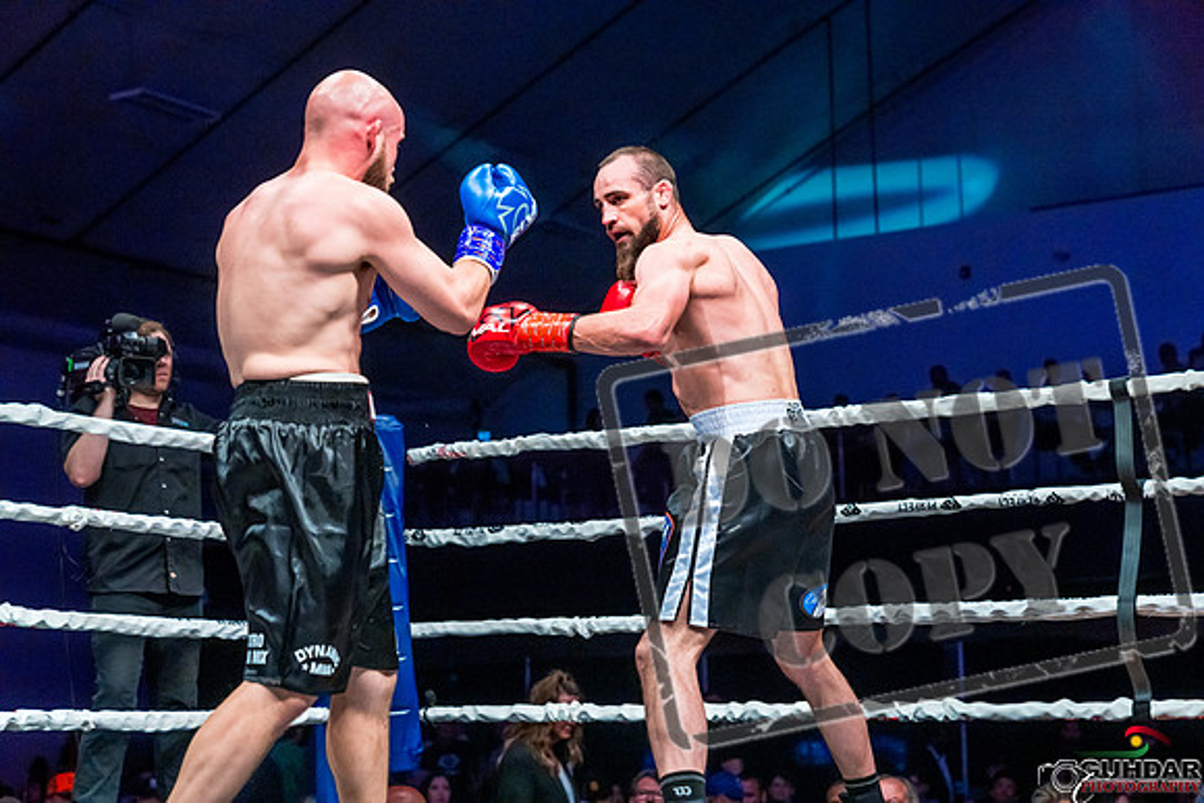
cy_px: 402
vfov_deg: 19.5
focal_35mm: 70
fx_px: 2342
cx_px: 602
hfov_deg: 28.8
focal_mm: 70
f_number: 4
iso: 4000
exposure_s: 1/1000
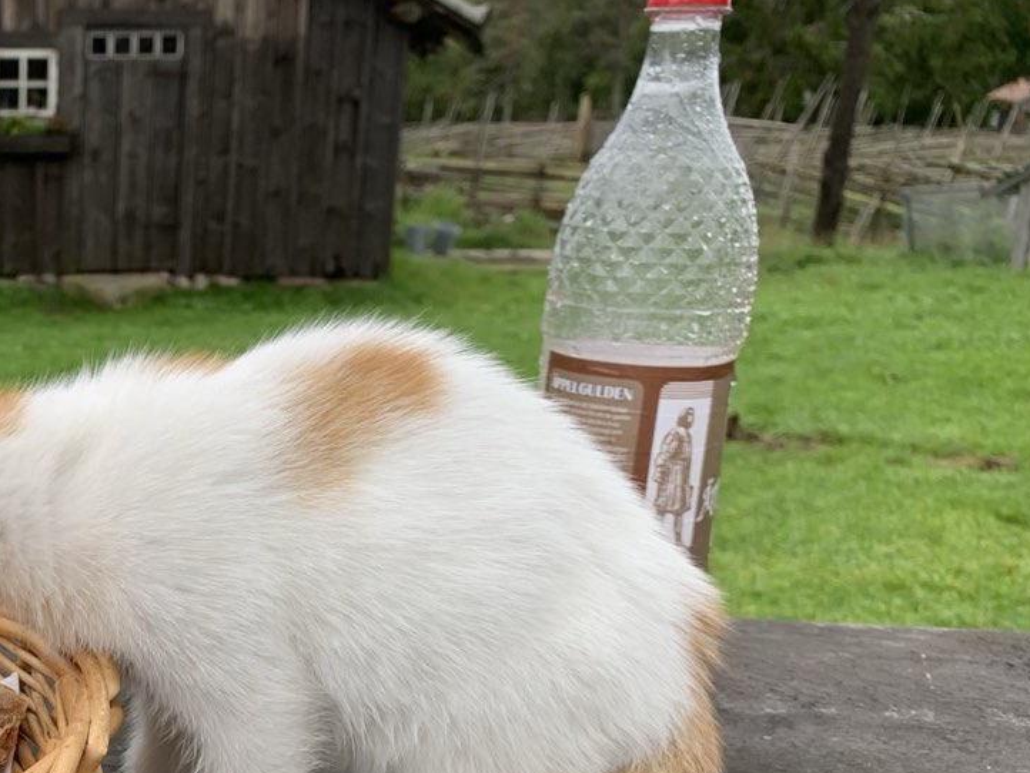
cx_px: -29
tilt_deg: -18.7
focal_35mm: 54
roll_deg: -0.9
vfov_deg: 26.4
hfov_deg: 32.4
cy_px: 660
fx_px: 1607
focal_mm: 4.25
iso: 25
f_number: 1.8
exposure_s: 1/180
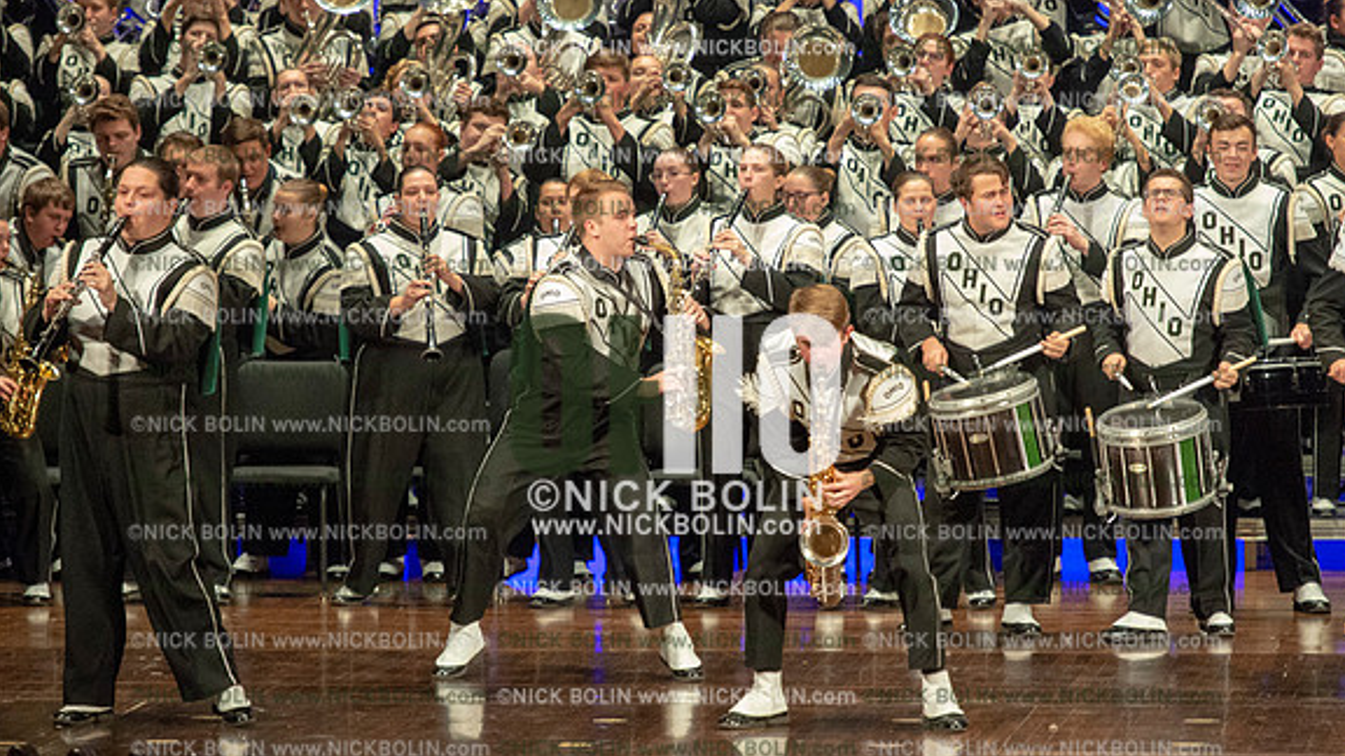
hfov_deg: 8.5
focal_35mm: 253
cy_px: 425
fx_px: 9023
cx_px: 675
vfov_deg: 4.8
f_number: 5.6
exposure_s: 1/320
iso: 8000
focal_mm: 240
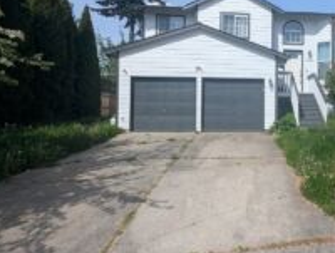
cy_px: 106
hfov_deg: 61.1
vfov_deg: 53.0
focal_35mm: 26
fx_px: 252
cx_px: 273
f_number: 2.2
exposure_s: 1/2519
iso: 50
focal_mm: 1.95
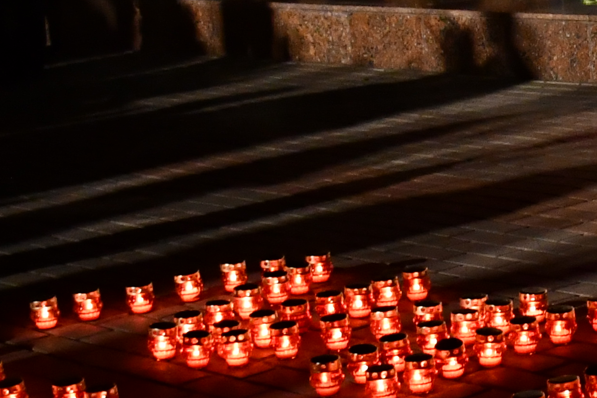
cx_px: 994
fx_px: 2006
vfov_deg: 11.3
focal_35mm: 121
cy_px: 161
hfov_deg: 15.2
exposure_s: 1/80
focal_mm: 18
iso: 3200
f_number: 3.5
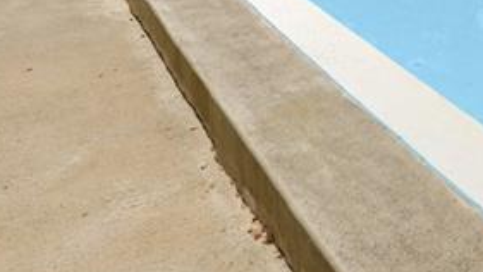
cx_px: 775
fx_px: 781
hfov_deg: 24.3
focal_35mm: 61
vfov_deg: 16.0
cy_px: -252
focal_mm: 16
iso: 200
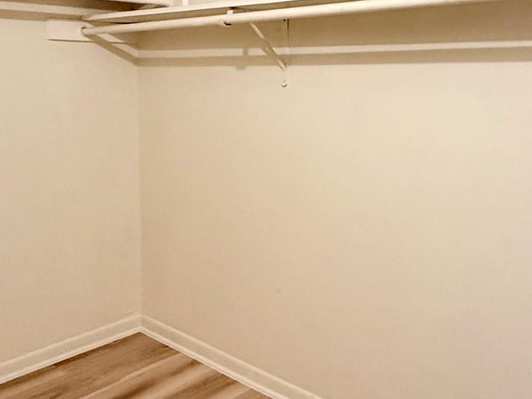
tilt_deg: -3.6
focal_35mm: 39
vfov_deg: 36.2
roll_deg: -0.5
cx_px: 305
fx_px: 599
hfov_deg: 47.7
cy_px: 114
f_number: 2.2
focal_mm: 2.22
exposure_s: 1/60
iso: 800
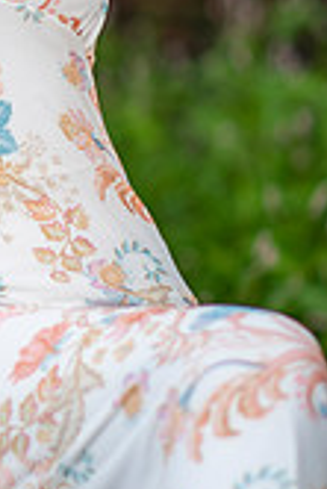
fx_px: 4677
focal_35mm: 344
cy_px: 15
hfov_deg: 4.0
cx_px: -109
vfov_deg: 6.0
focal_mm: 85
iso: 100
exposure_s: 1/400
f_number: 1.8
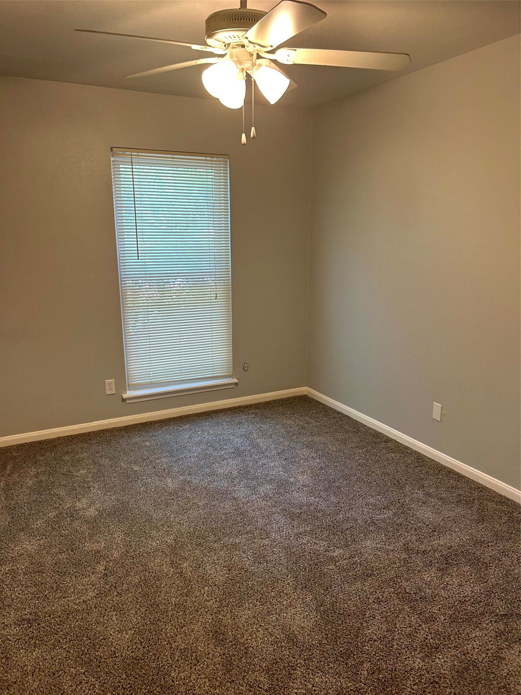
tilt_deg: -13.8
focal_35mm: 26
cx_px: 260
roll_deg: +0.6
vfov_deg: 67.3
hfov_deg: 53.1
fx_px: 522
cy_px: 348
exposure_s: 1/120
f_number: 1.5
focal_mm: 5.7
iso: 125
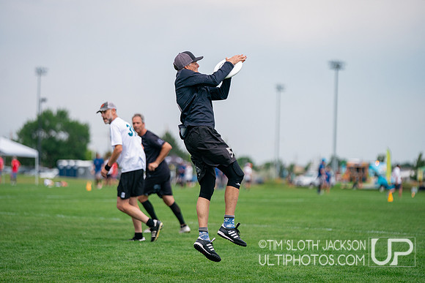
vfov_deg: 7.3
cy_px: 142
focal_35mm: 189
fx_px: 2232
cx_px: 212
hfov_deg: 10.9
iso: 640
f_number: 3.2
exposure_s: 1/8000
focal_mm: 189
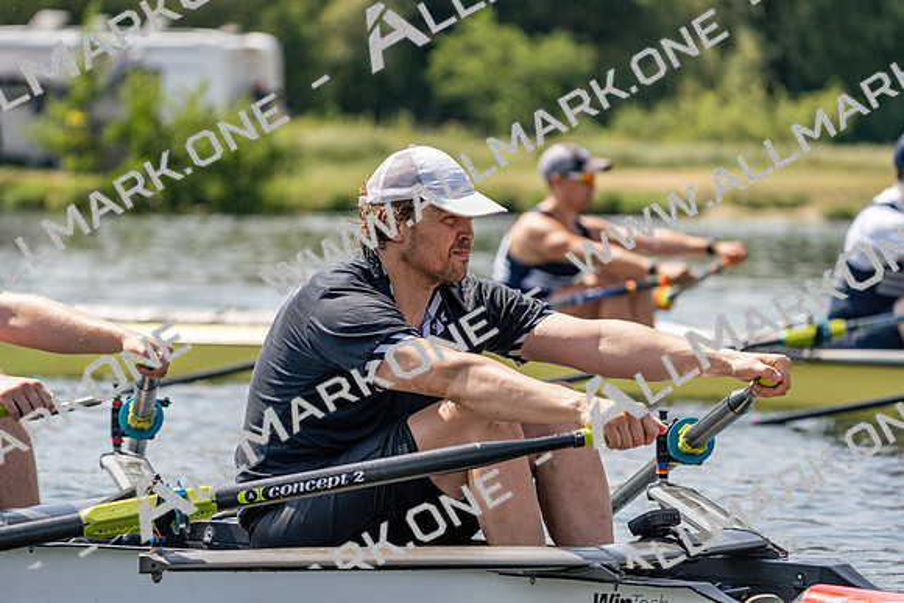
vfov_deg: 6.3
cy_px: 302
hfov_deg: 9.4
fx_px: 5475
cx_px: 452
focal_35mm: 218
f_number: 5.6
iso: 250
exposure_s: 1/1600
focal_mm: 218
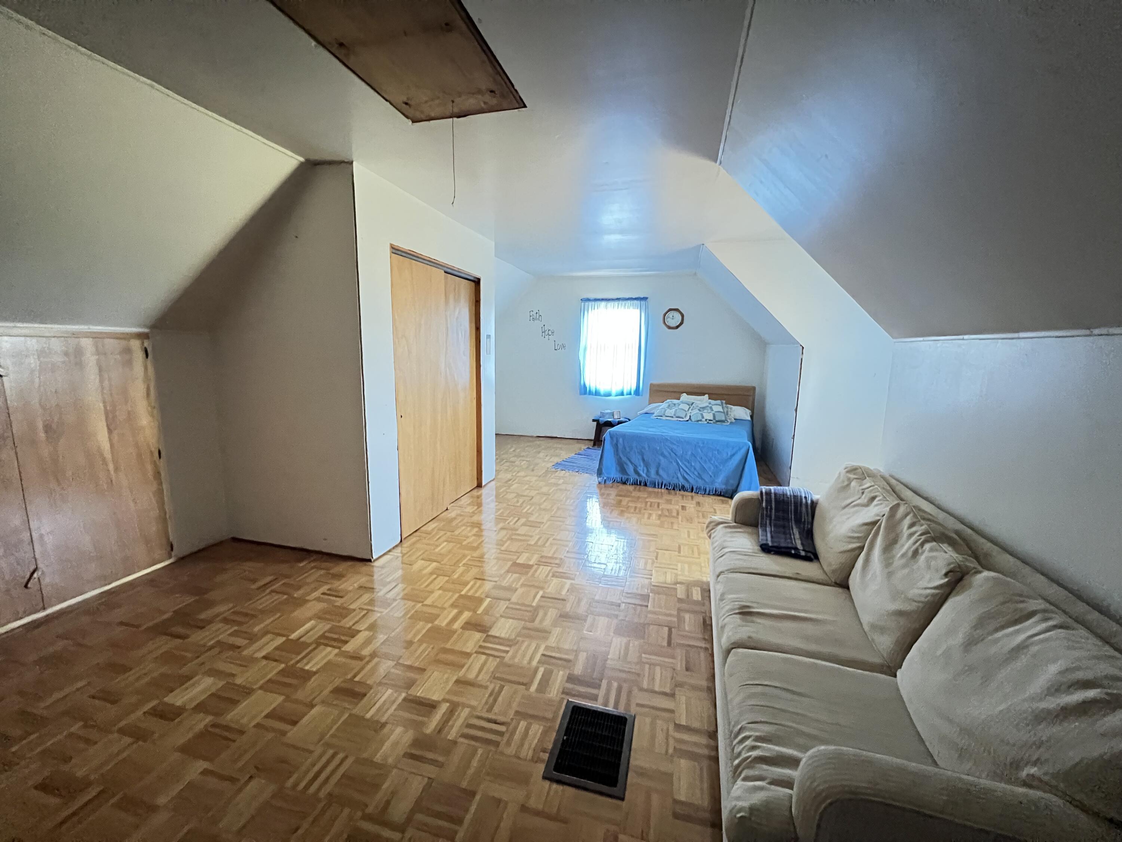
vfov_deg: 89.9
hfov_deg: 106.2
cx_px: 561
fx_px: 421
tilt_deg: -9.1
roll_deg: +0.0
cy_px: 421
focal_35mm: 13
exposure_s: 1/30
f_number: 1.8
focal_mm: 1.57
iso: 1250
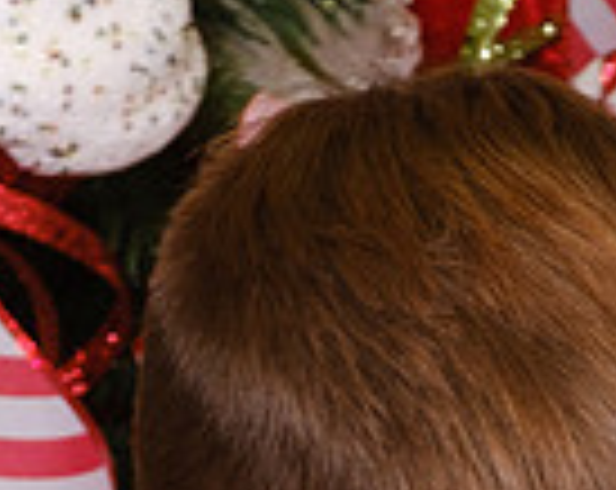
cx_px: 645
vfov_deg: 2.3
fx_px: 12116
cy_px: 1277
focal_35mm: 666
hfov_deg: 2.9
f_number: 6.4
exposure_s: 1/125
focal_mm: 55
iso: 400
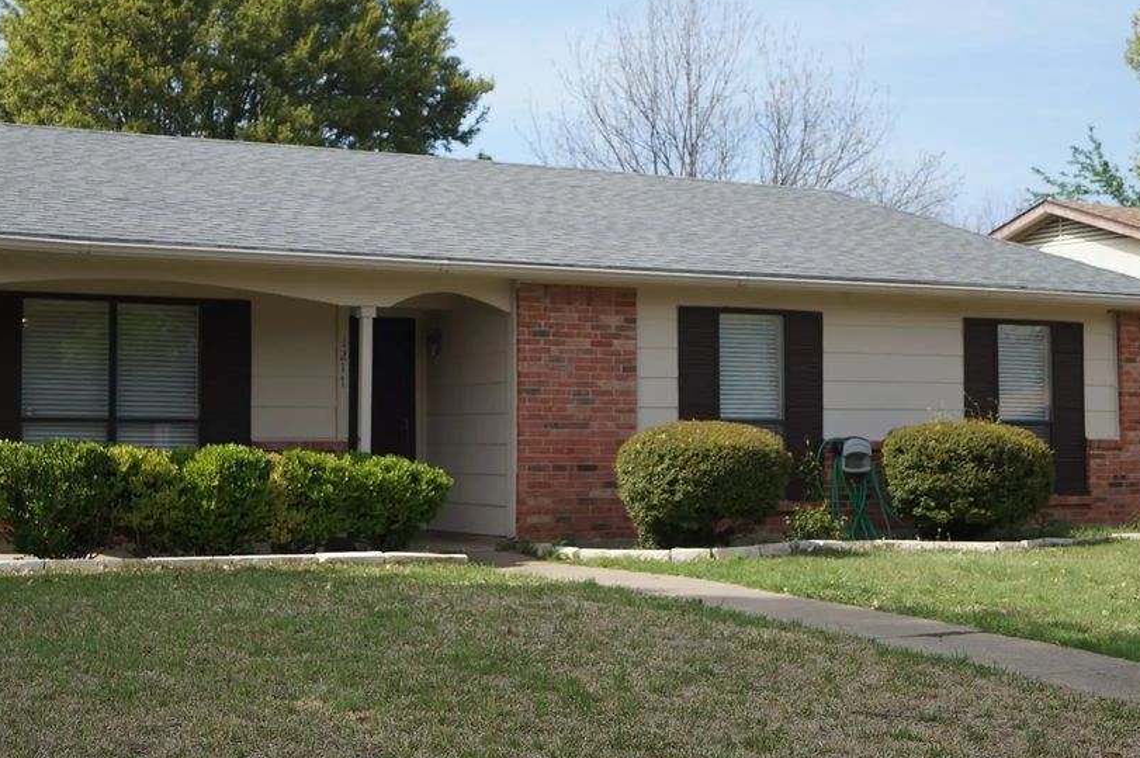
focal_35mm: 53
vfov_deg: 25.5
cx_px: 486
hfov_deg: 37.5
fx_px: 1677
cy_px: 370
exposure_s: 1/640
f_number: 4.5
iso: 100
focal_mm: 28
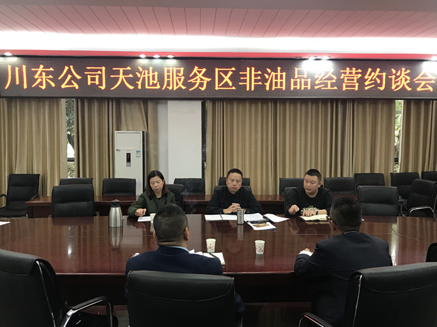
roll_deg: -0.3
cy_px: 164
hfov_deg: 63.5
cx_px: 218
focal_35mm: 28
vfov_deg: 49.7
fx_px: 353
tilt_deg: -2.9
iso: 40
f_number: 1.8
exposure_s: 1/17
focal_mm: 3.99
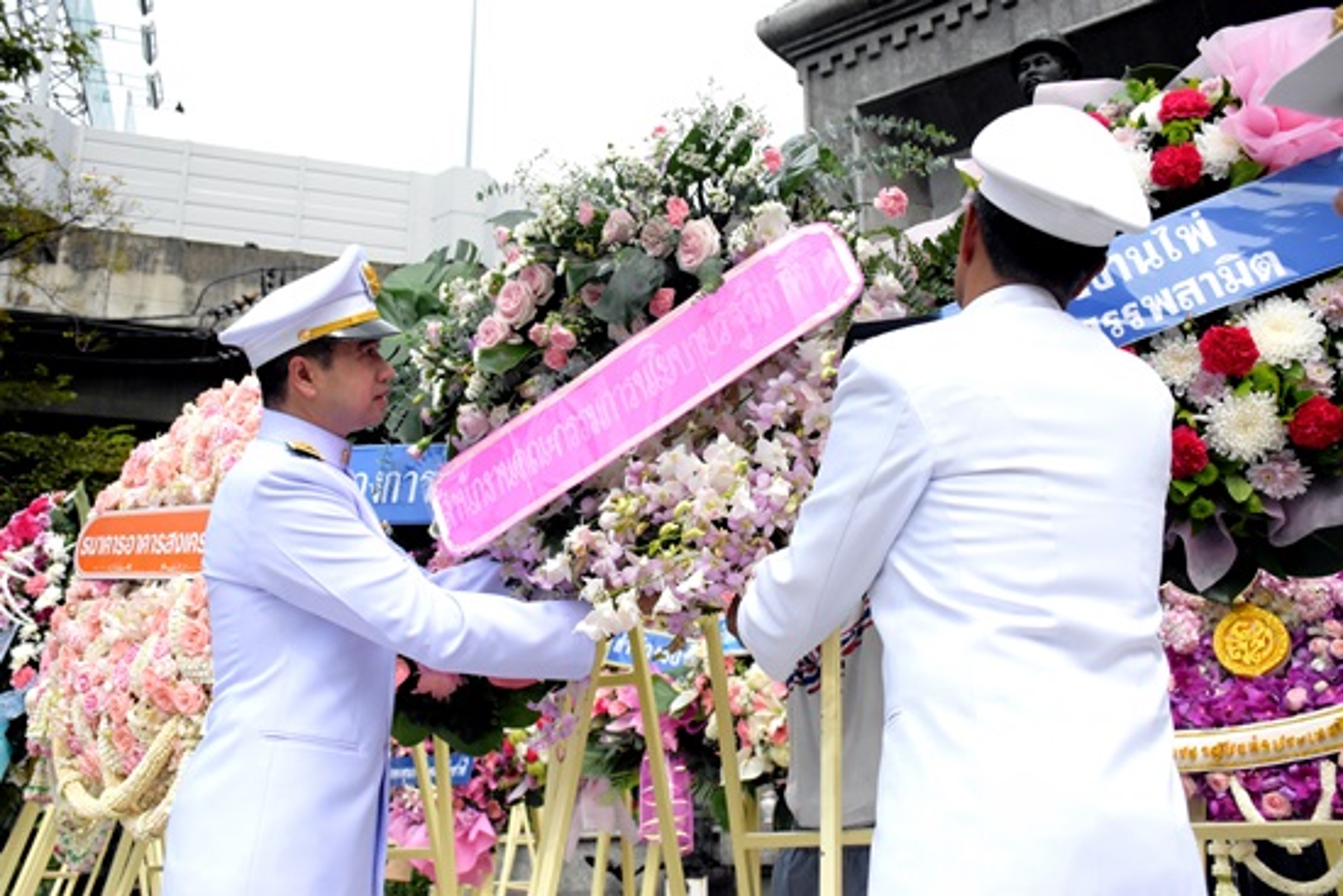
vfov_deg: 36.9
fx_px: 1343
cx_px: 672
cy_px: 448
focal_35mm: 36
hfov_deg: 53.1
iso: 2500
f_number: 5.6
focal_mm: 24
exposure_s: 1/8000
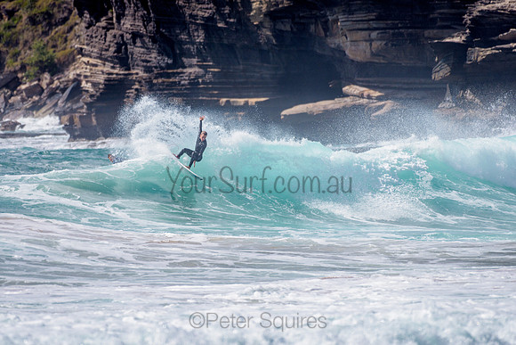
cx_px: 200
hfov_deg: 3.4
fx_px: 8790
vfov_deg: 2.2
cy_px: 157
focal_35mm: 613
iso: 100
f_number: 5.6
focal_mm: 500
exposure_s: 1/2000
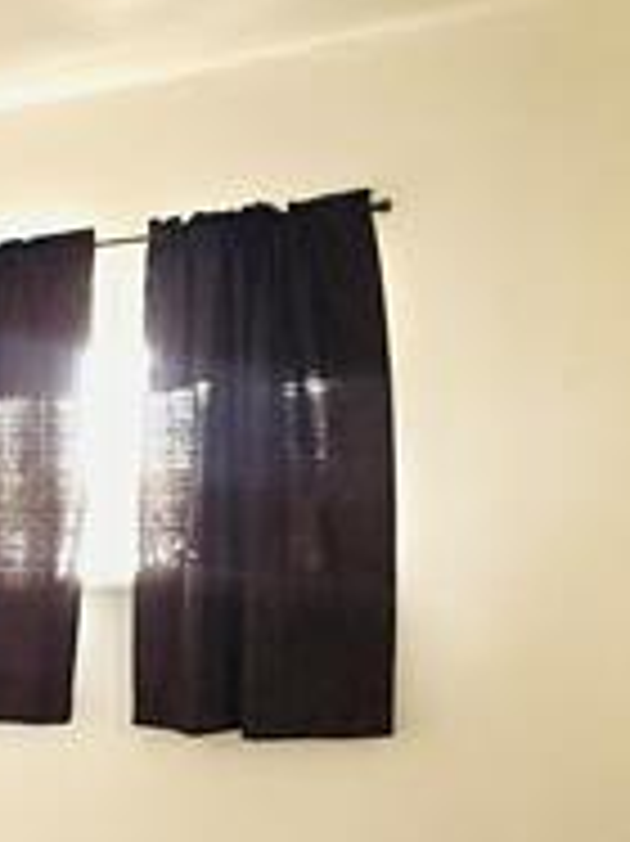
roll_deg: +3.0
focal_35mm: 48
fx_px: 1166
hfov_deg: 25.8
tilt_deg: -10.4
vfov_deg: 37.7
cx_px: -194
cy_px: 716
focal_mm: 2.22
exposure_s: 1/60
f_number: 2.2
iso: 500
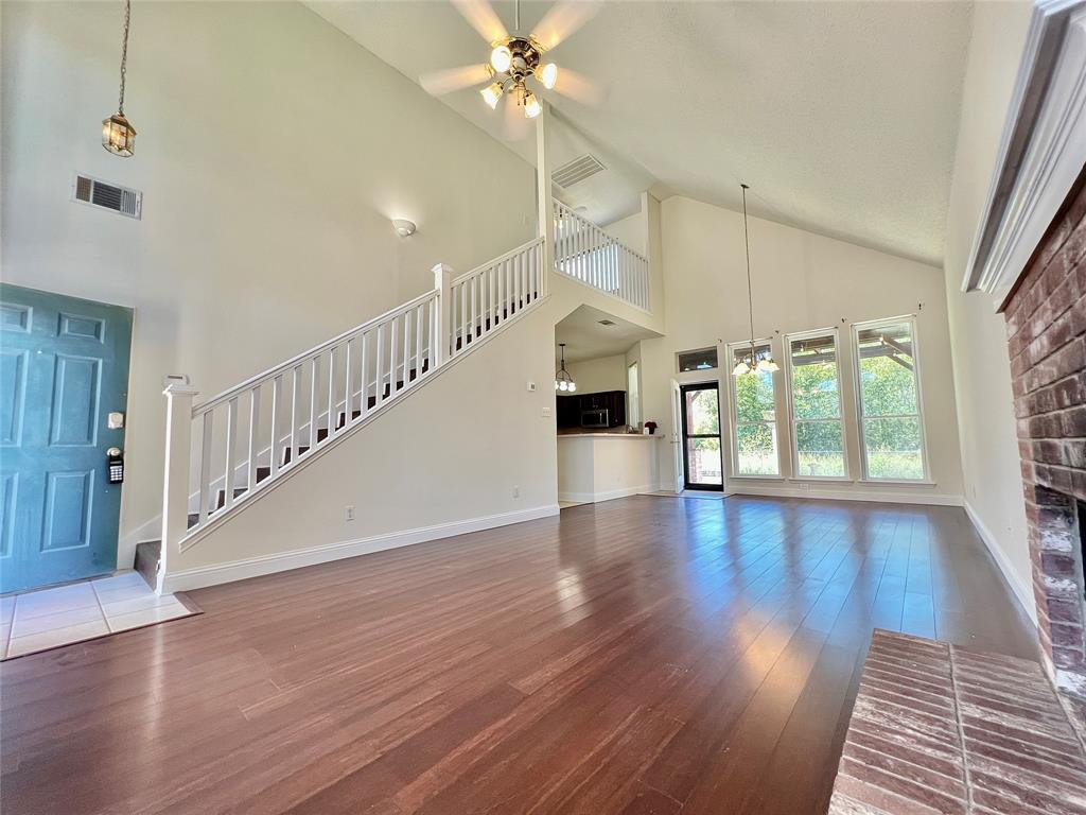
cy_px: 408
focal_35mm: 13
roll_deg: +1.7
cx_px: 543
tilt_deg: +5.6
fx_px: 408
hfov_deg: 106.2
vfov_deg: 89.9
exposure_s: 1/120
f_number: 1.8
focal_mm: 1.57
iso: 200
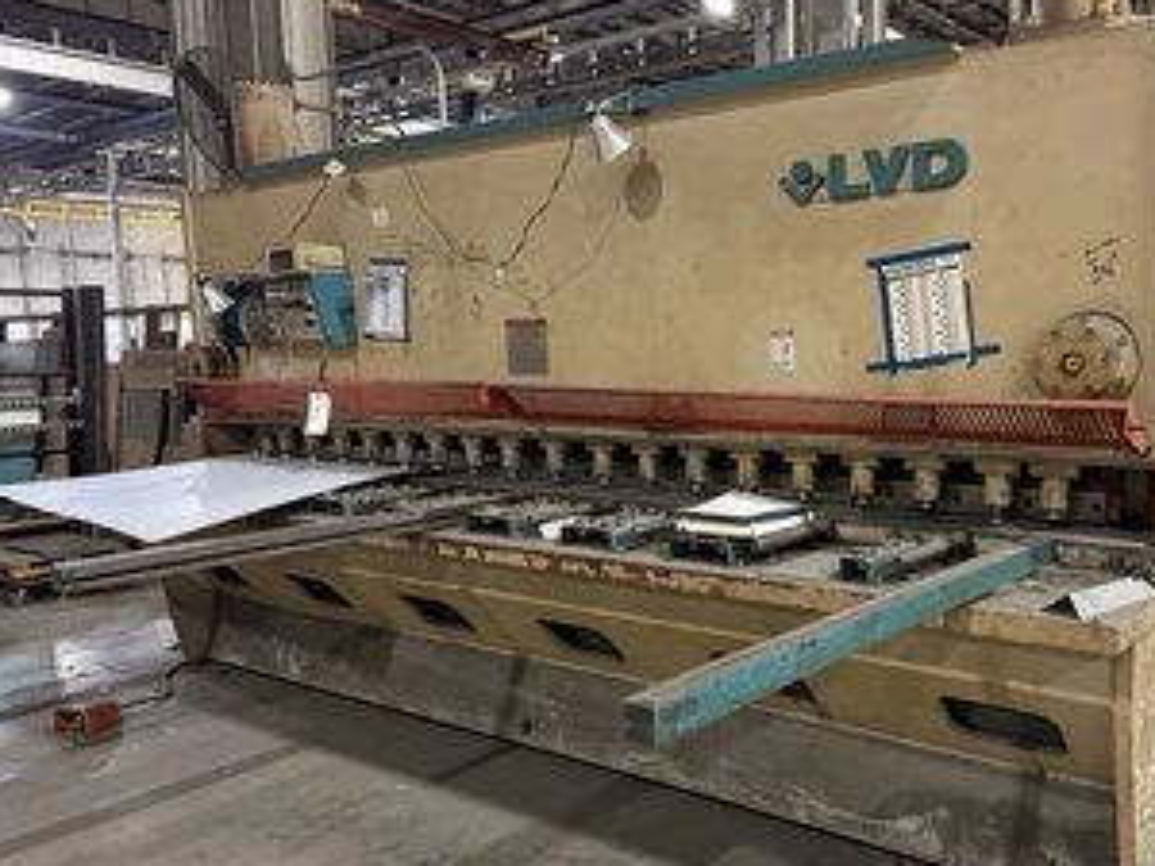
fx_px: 1068
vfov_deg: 44.0
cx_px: 705
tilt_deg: -8.0
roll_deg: +1.5
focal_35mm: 32
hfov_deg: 56.3
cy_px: 497
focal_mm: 6.76
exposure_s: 1/30
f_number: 1.78
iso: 800
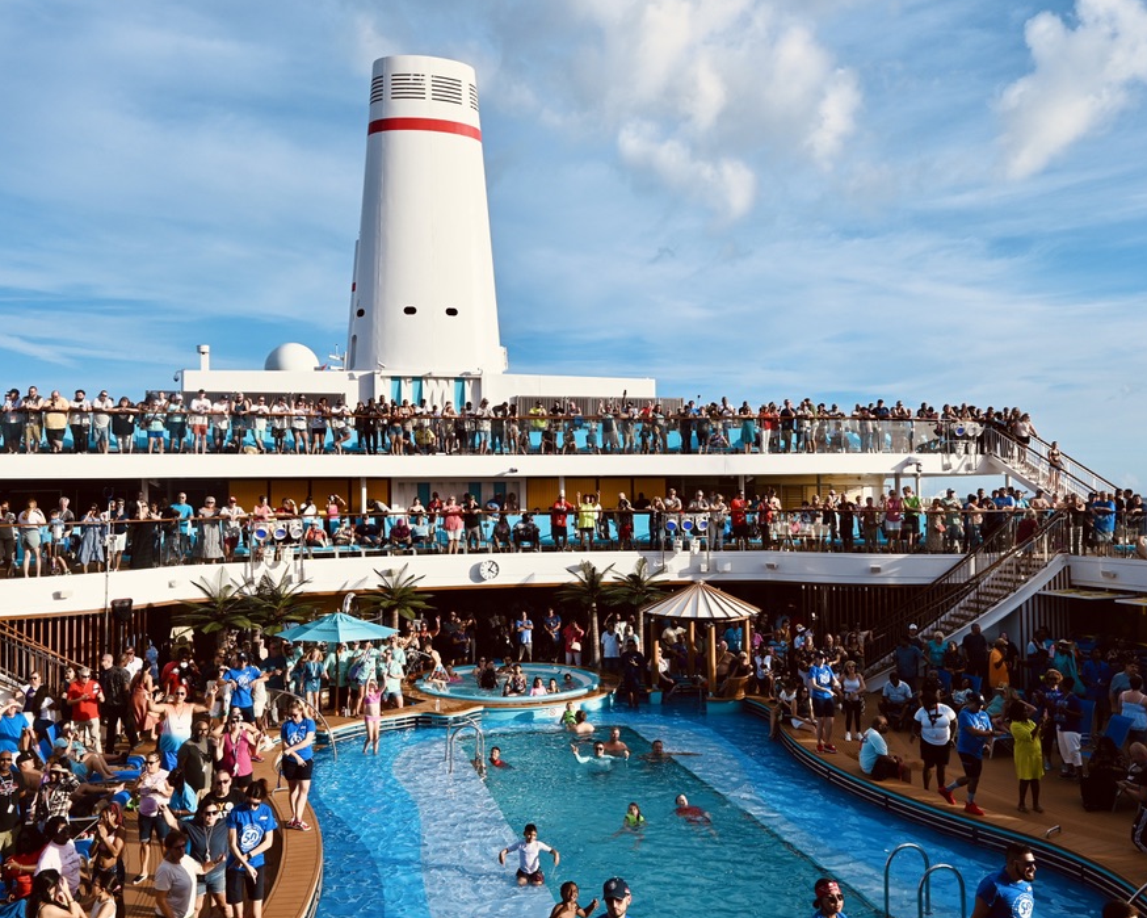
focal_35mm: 28
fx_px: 950
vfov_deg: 51.5
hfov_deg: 62.2
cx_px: 543
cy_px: 461
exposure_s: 1/320
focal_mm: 16
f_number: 9
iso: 100
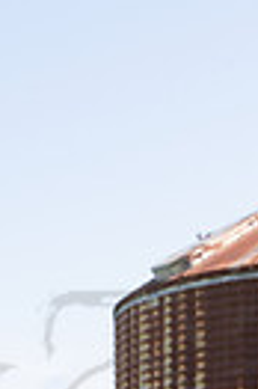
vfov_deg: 9.1
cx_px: 142
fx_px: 2296
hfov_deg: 6.4
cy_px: 799
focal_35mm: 213
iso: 400
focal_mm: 48
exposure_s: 1/320
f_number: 9
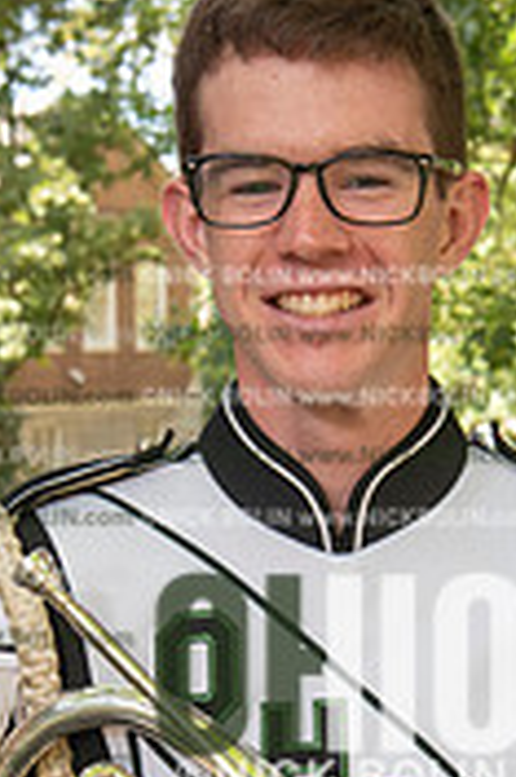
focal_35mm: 123
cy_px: 698
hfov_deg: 11.1
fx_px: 2650
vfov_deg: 16.5
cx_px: 340
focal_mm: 48
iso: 500
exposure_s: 1/100
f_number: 8
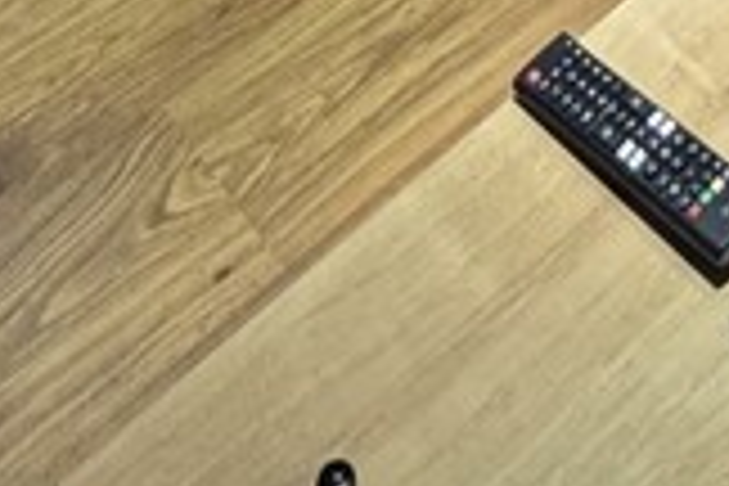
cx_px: 608
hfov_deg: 21.8
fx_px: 1863
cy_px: -1480
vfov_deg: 8.1
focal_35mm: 92
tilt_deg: -3.5
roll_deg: +0.7
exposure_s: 1/60
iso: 320
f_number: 2.2
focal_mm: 2.22
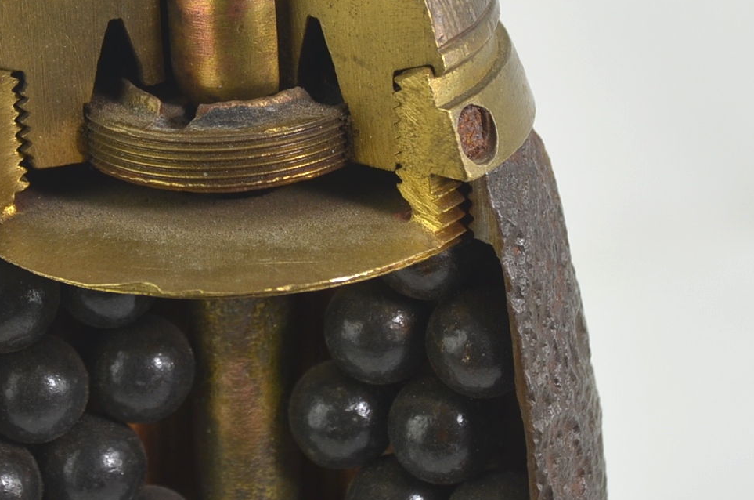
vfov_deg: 7.1
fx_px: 4013
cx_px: 135
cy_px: 20
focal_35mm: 192
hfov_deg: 10.7
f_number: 5.6
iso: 220
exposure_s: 1/125
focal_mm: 50
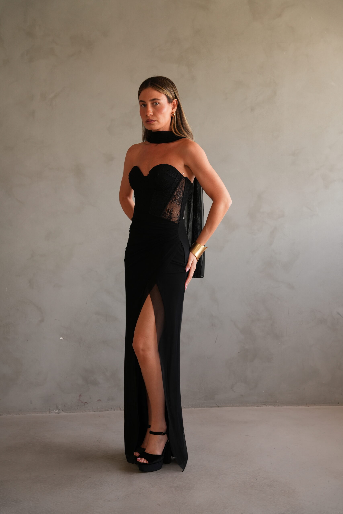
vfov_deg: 35.5
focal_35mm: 56
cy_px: 257
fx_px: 804
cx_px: 172
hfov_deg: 24.1
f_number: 5
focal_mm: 56.3
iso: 500
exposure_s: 1/80
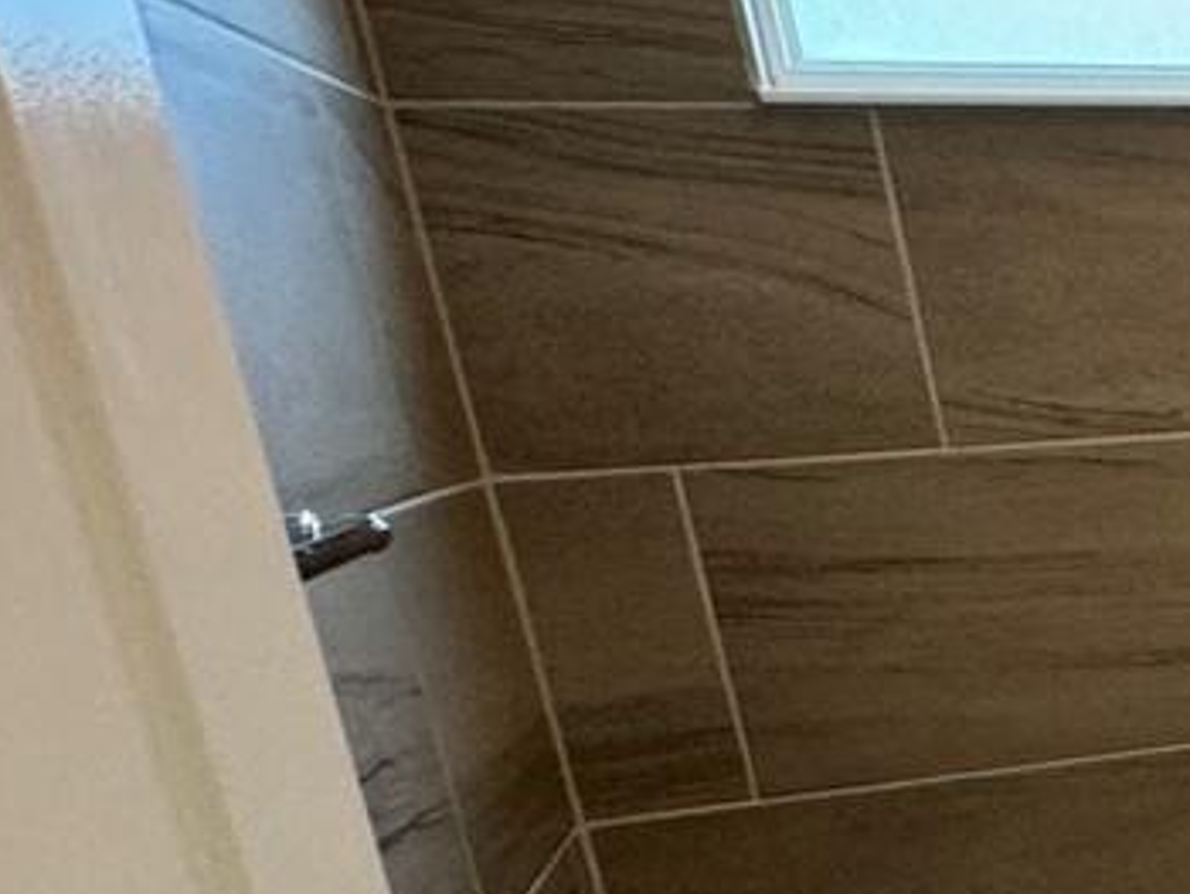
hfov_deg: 18.6
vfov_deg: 22.1
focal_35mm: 64
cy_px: 891
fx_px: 2202
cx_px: 2407
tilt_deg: -16.3
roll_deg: +2.3
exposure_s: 1/120
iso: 200
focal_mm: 2.22
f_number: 2.2
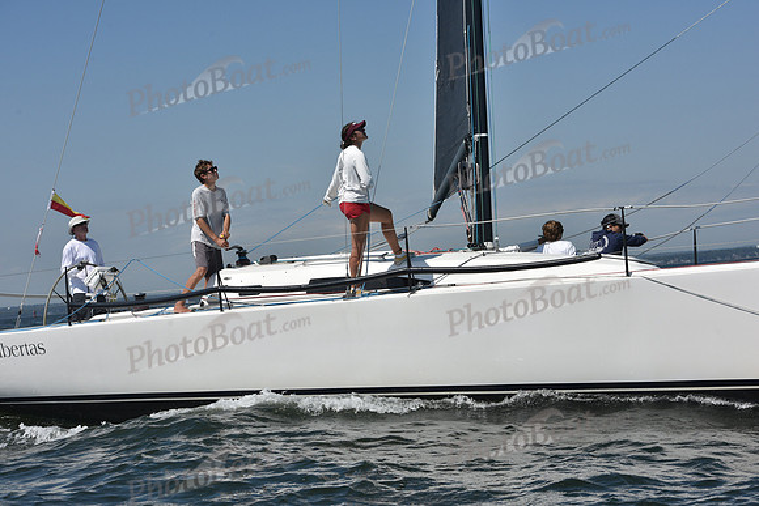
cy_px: 253
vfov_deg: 18.2
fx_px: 1582
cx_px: 380
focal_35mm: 75
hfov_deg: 27.0
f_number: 10
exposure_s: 1/1250
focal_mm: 75
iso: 250
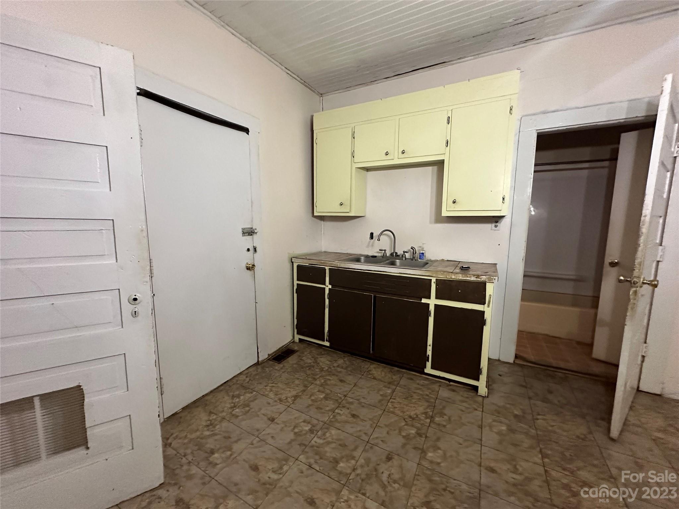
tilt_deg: -6.9
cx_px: 340
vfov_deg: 85.7
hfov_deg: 102.1
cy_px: 254
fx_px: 275
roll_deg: +0.4
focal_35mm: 14
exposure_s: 1/60
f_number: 2.2
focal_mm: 2.22
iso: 640
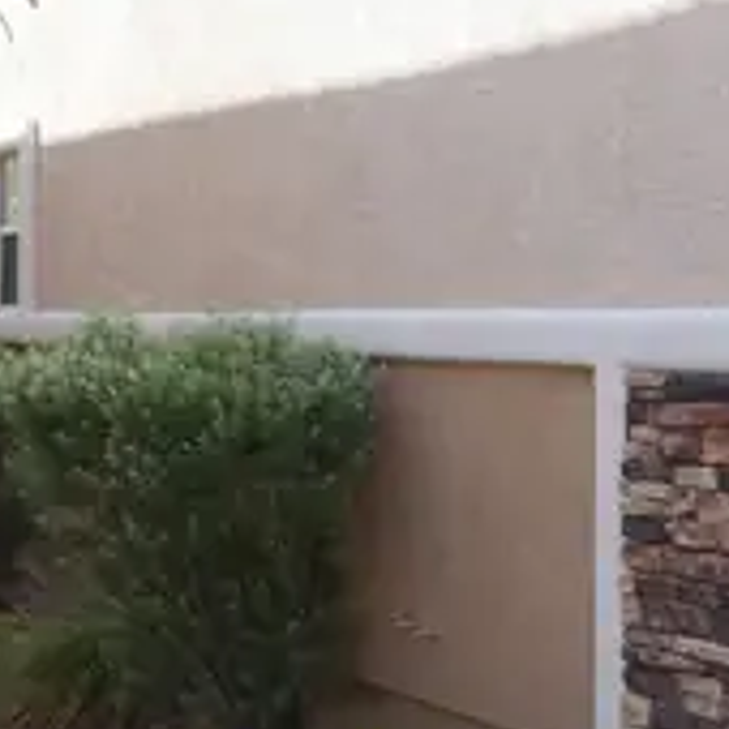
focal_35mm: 100
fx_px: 2383
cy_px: 206
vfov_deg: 17.3
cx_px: 287
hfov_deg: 17.4
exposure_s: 1/160
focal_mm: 24
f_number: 6.3
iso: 200
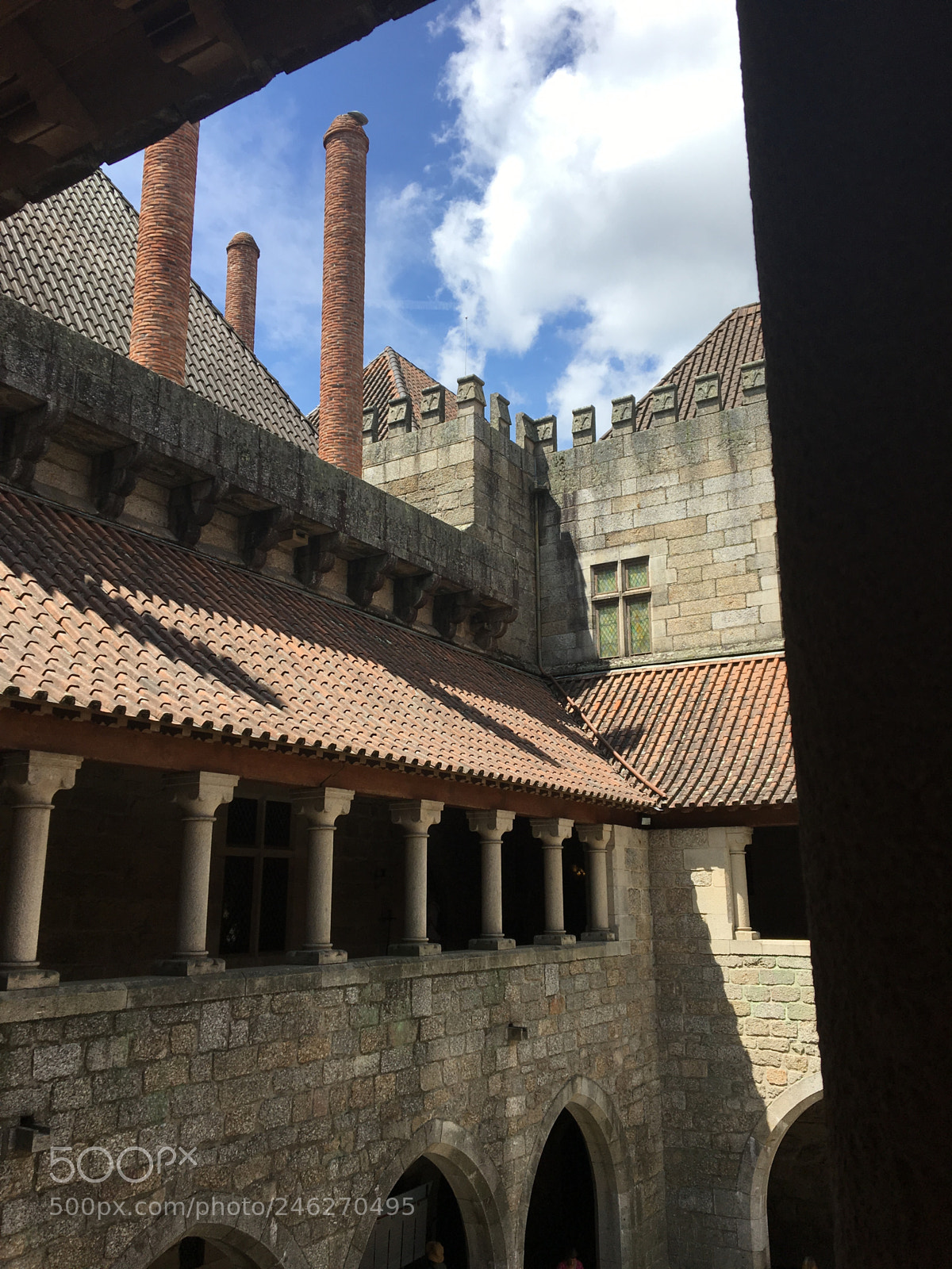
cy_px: 634
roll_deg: -0.3
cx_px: 476
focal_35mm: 29
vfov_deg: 61.7
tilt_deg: +14.6
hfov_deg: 48.2
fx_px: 1063
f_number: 2.2
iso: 25
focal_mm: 4.15
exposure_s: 1/1350
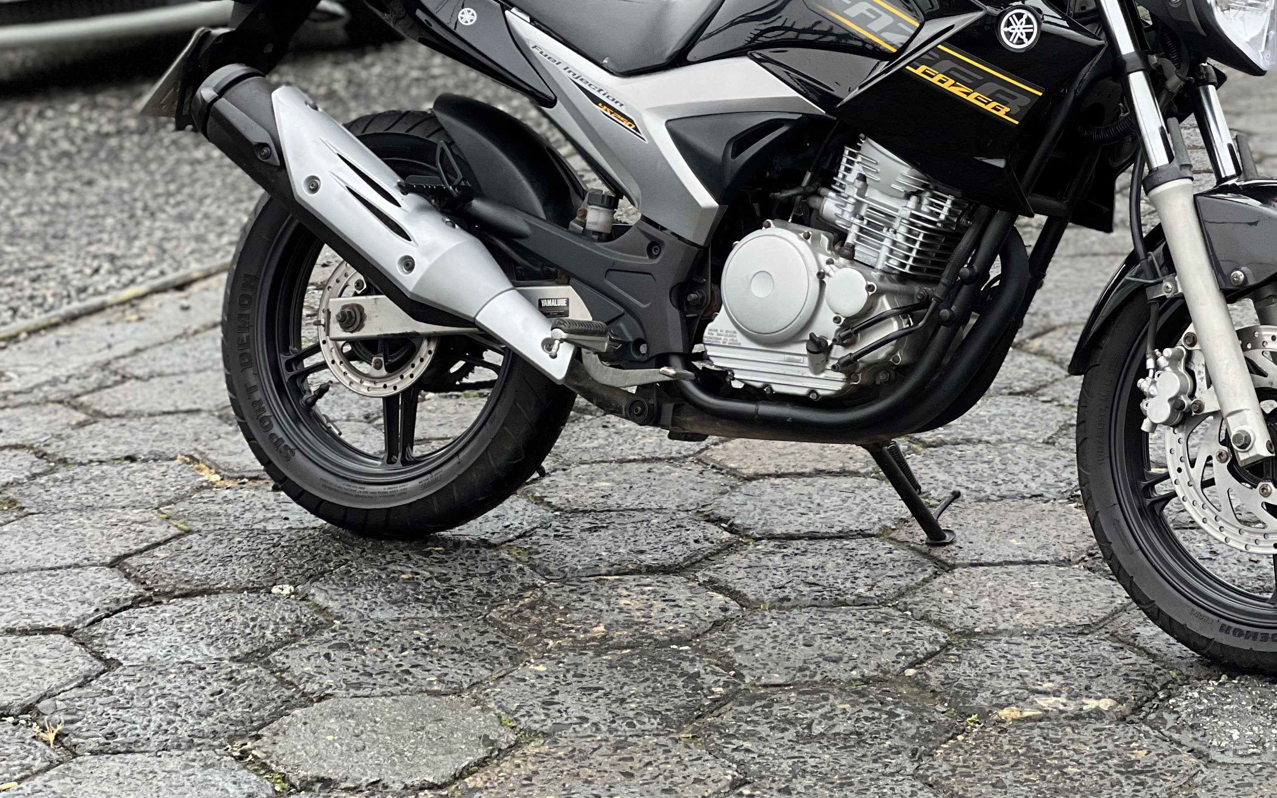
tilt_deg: -9.6
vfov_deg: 11.9
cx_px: 854
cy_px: 200
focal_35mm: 110
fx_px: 3828
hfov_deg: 18.9
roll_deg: +2.9
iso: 125
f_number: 2.8
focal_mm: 9
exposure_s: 1/121
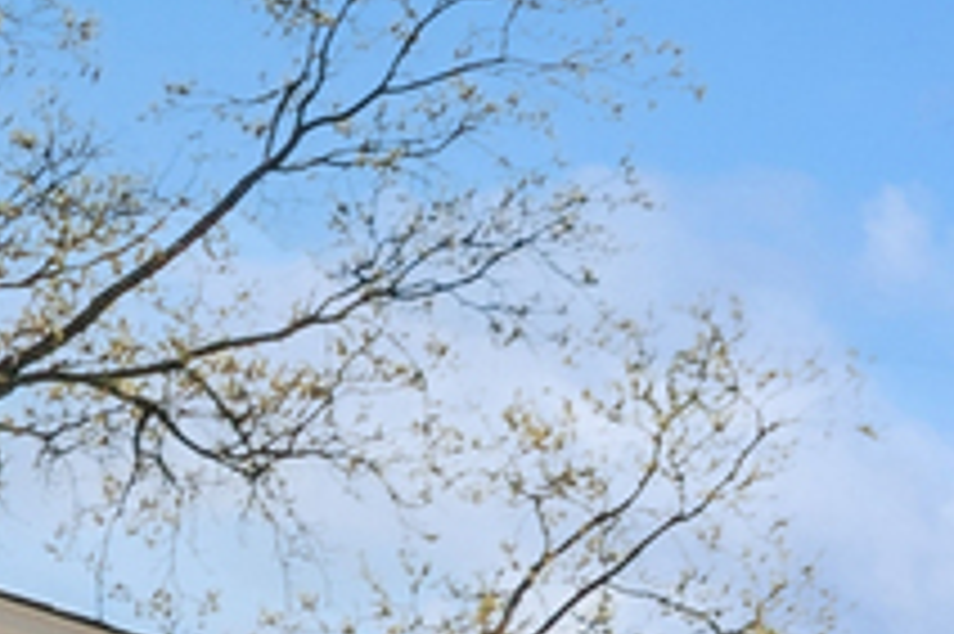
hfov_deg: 7.0
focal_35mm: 268
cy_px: 1007
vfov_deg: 5.1
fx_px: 7096
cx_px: -1735
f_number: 8
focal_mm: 35
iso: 400
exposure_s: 1/1000
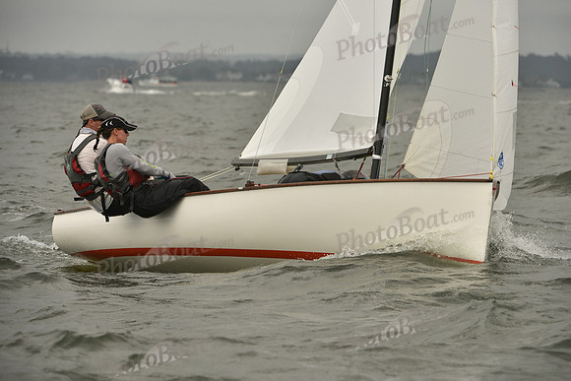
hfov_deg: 8.2
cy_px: 190
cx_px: 286
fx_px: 3966
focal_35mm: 250
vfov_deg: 5.5
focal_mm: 250
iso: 320
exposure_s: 1/1250
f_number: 7.1
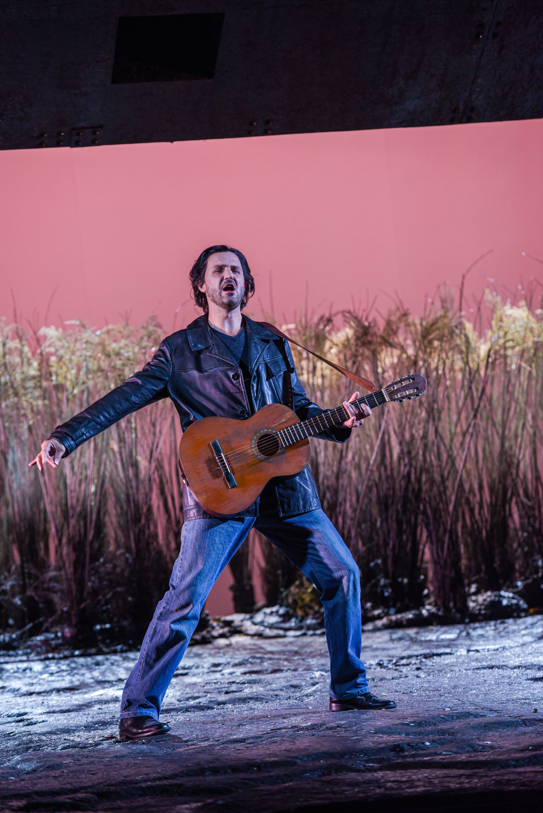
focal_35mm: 140
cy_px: 406
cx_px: 272
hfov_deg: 9.8
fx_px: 3164
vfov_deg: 14.6
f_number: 3.2
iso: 1000
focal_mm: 140
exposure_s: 1/500
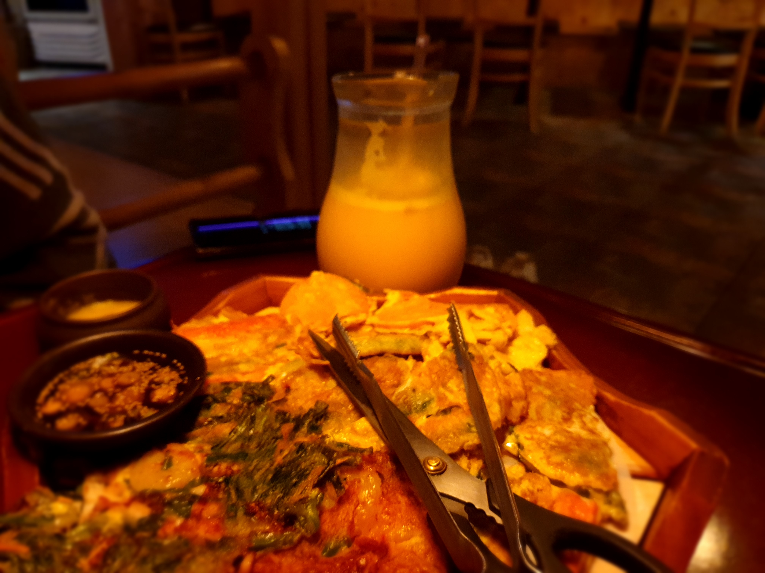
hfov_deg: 67.3
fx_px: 575
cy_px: 286
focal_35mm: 26
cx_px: 382
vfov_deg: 53.1
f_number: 1.5
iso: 320
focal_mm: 4.32
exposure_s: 1/24
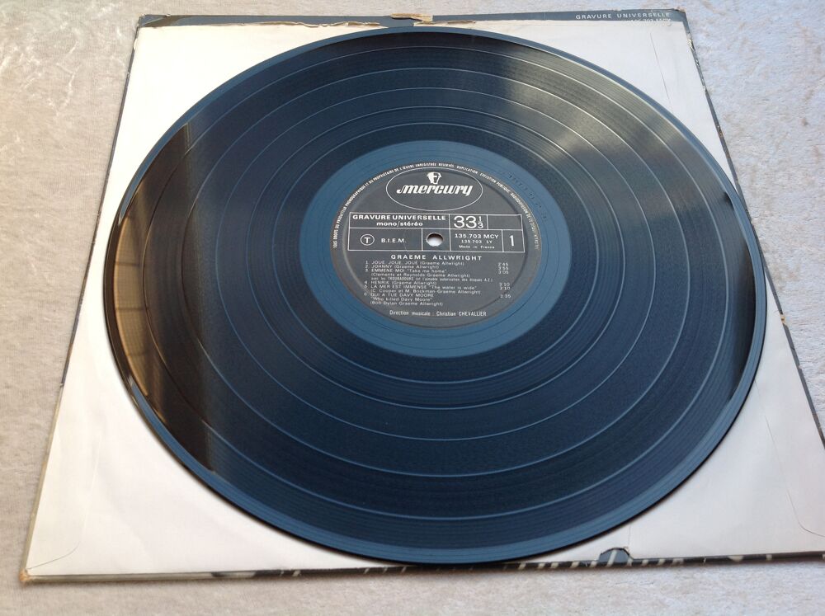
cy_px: 308
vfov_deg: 40.6
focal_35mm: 35
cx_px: 412
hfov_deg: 52.7
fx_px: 833
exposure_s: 1/60
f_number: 2.4
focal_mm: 4.28
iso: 64
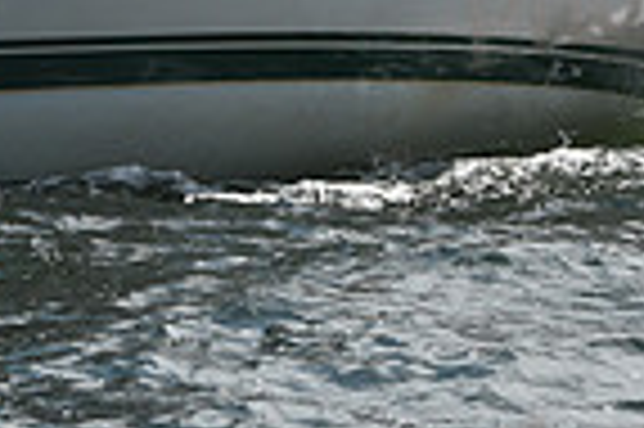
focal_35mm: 305
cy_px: -219
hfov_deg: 6.8
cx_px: 230
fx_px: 5450
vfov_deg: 4.5
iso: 320
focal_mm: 75
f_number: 13
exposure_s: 1/1000
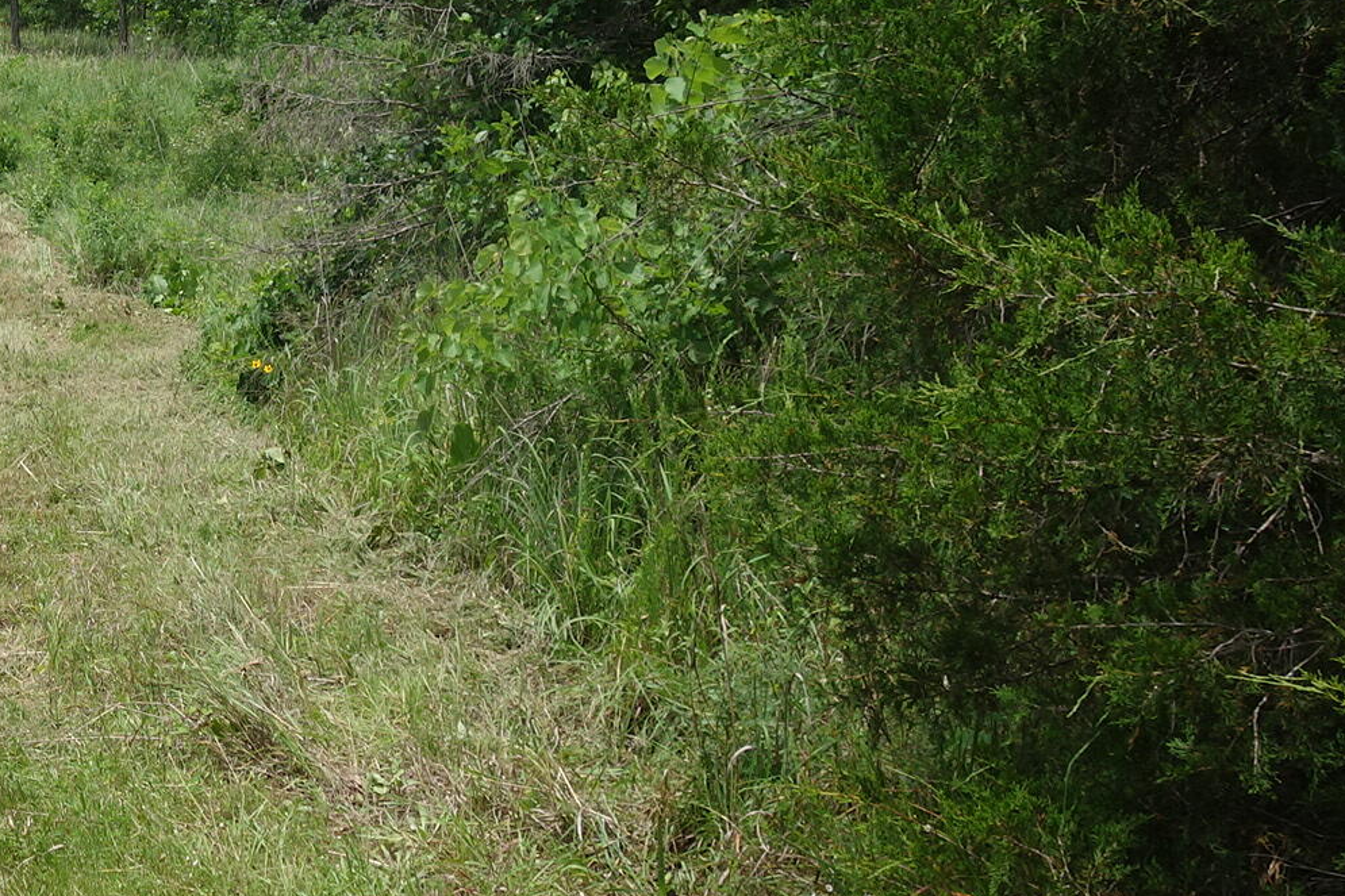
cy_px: 241
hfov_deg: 23.7
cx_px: -324
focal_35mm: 77
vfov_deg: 17.6
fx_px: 2876
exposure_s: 1/320
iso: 125
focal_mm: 10.4
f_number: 5.6
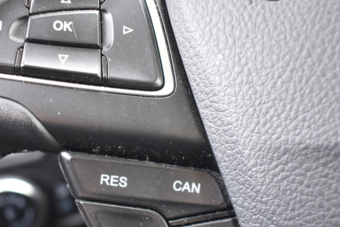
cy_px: 209
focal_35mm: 53
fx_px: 501
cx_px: 173
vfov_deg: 24.7
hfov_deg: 37.5
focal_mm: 18
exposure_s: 1/125
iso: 900
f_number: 4
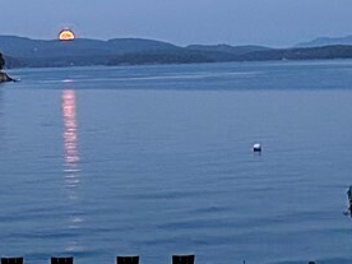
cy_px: 50
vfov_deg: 10.6
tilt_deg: -0.2
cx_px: 13
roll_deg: +2.3
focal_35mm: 139
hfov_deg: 14.0
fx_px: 1413
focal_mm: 6.86
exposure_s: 1/30
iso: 1250
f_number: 1.78
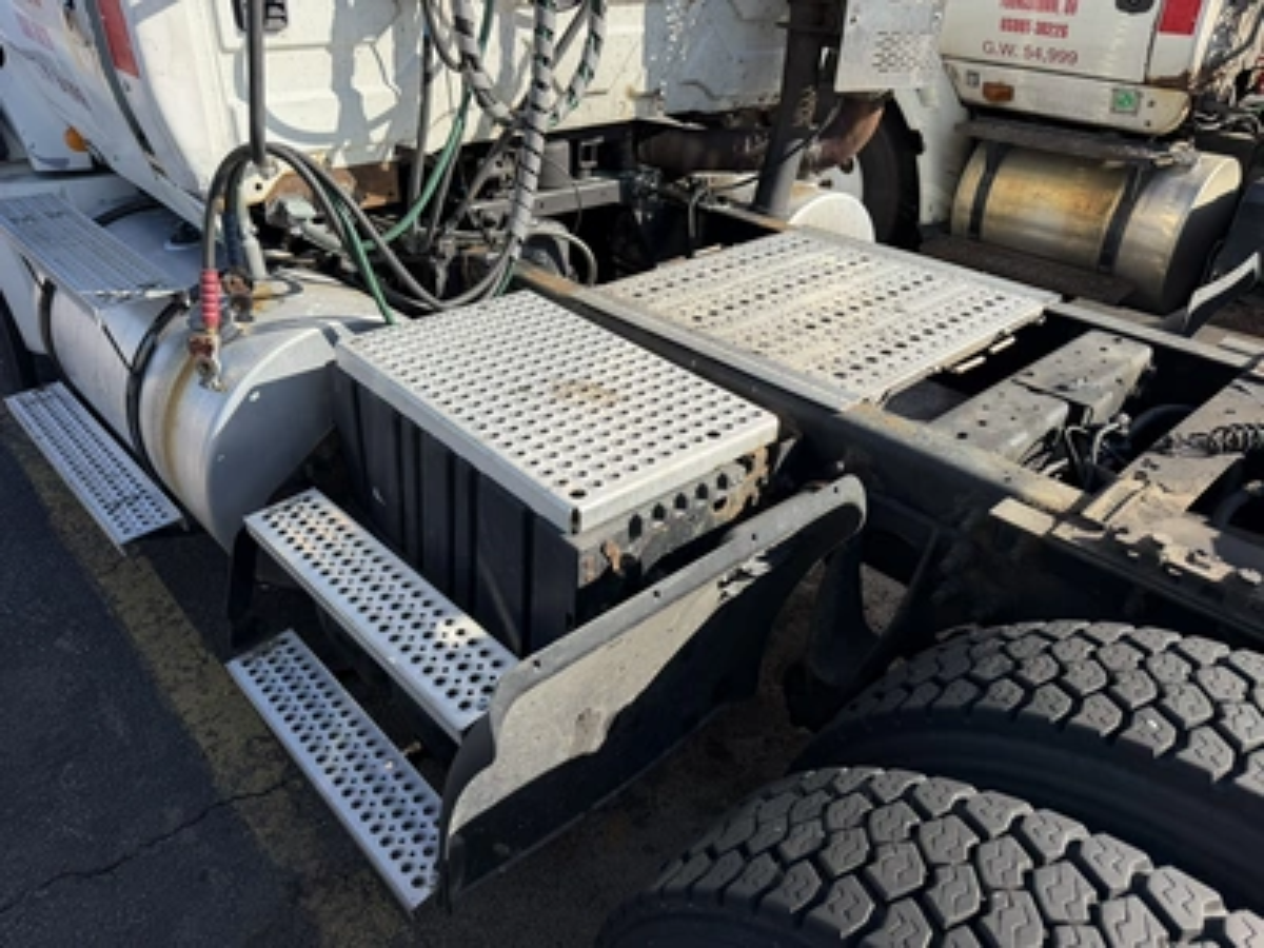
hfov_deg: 71.6
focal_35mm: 24
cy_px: 474
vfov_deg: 56.8
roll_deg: -2.4
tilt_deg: -28.7
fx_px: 876
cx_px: 632
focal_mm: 6.76
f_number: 1.78
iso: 80
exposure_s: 1/2801
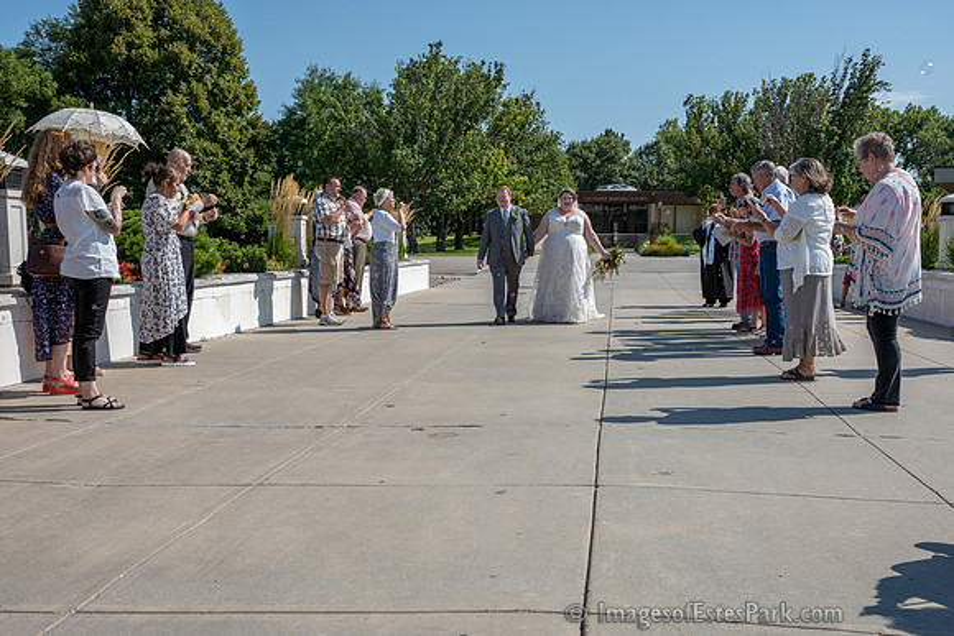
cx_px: 477
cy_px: 318
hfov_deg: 54.4
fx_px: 928
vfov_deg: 37.9
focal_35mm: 35
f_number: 7.1
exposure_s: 1/500
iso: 100
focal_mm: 35
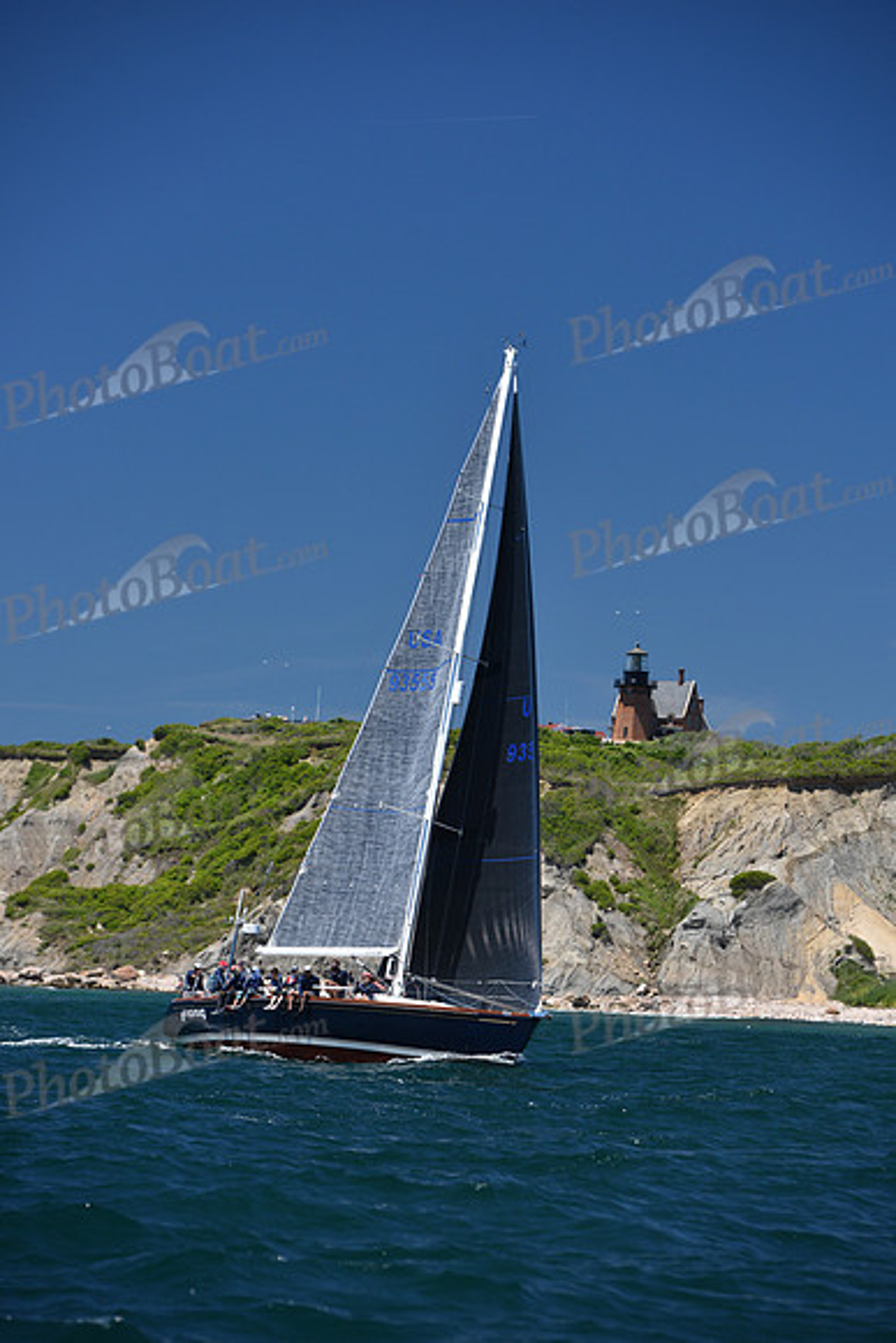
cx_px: 448
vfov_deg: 15.2
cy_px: 672
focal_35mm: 135
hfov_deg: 10.2
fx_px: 5037
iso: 250
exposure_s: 1/800
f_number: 5
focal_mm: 135
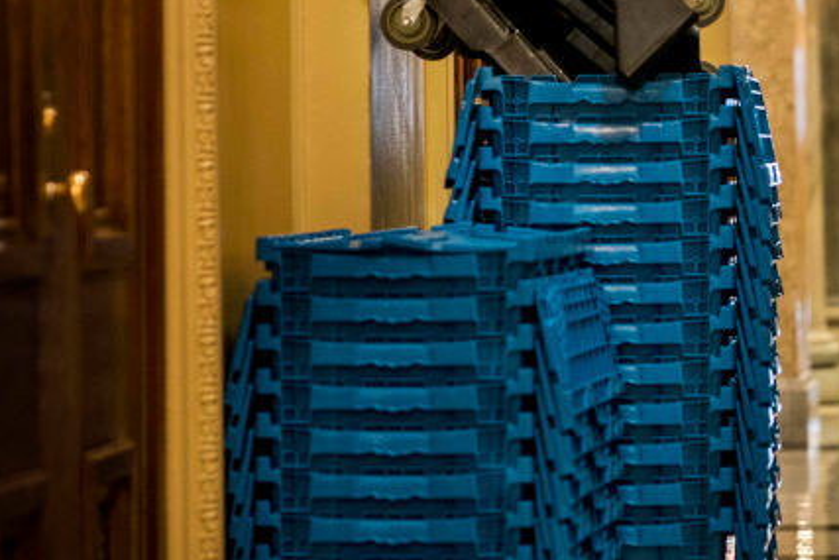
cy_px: 54
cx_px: 784
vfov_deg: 6.7
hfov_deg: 10.0
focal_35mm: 204
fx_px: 4756
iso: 1600
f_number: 2
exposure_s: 1/160
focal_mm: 85
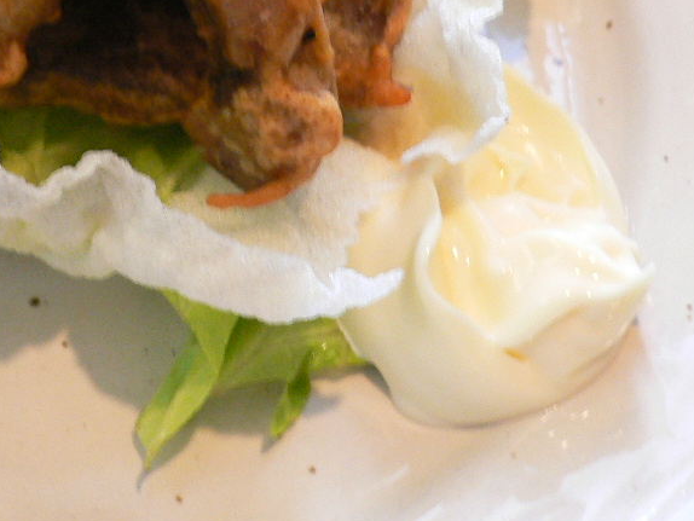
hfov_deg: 24.8
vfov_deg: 18.4
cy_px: -13
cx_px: 190
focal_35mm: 78
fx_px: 1564
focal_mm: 5.8
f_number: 2.8
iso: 200
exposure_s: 1/13
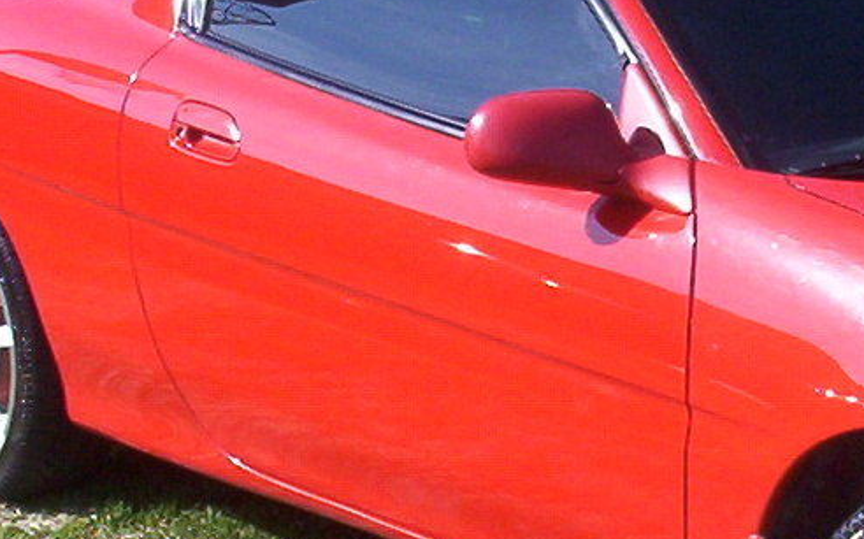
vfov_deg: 9.7
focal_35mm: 134
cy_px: 467
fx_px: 3154
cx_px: 748
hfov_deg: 15.4
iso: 100
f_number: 4.5
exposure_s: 1/492
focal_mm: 6
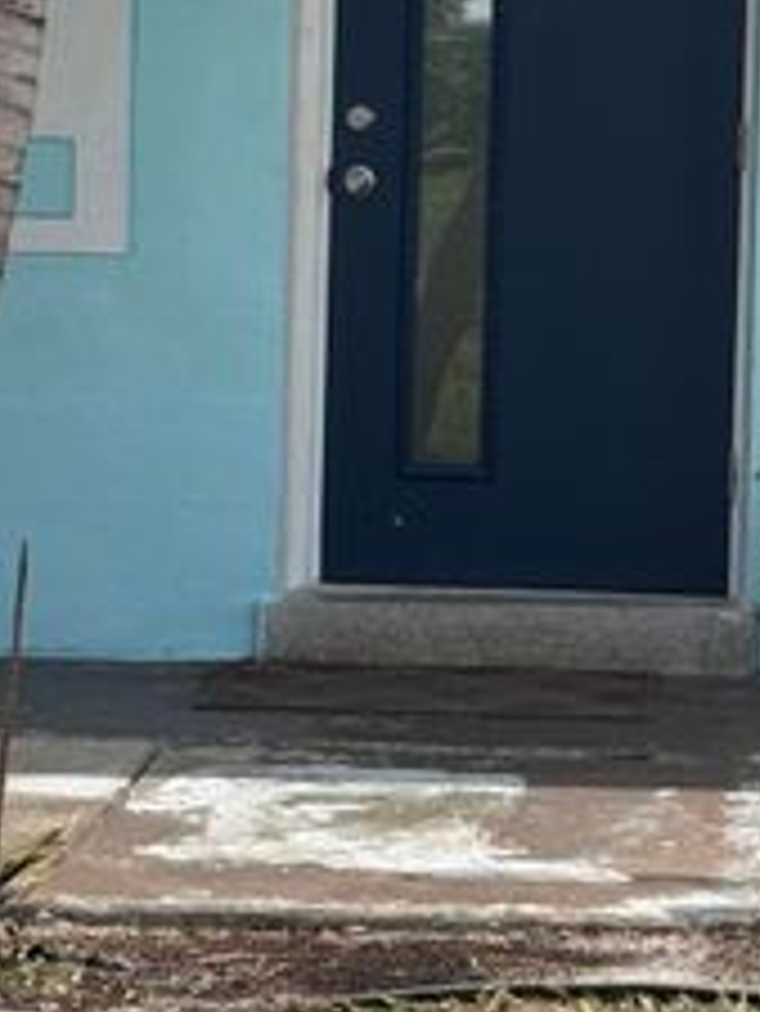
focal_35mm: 142
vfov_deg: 13.8
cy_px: 232
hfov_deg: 10.4
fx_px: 4153
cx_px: 764
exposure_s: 1/2415
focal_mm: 6.76
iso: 64
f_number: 1.78
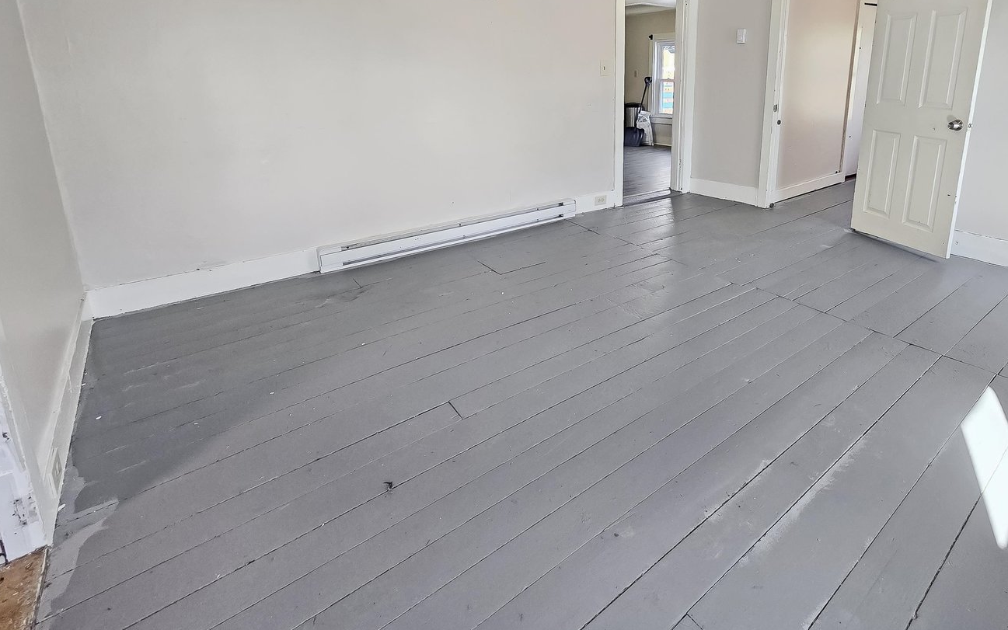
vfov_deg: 65.2
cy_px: 183
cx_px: 617
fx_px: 467
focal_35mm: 17
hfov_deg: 92.8
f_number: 2.2
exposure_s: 1/60
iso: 80
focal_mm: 2.2
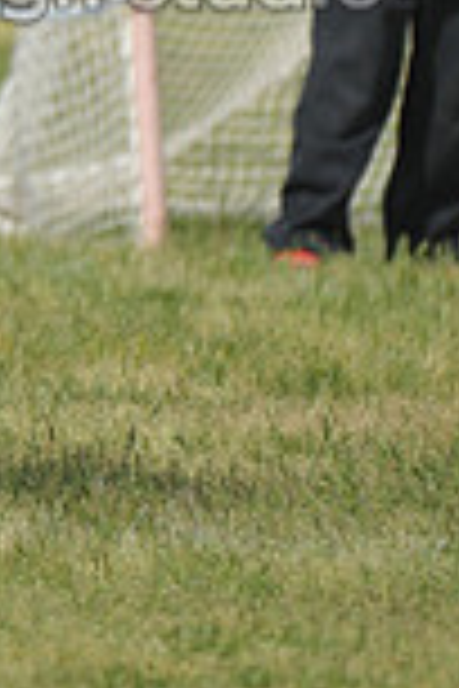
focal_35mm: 1293
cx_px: -234
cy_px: -234
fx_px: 24727
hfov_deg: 1.1
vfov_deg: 1.6
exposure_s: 1/5000
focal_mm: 340
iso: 640
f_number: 4
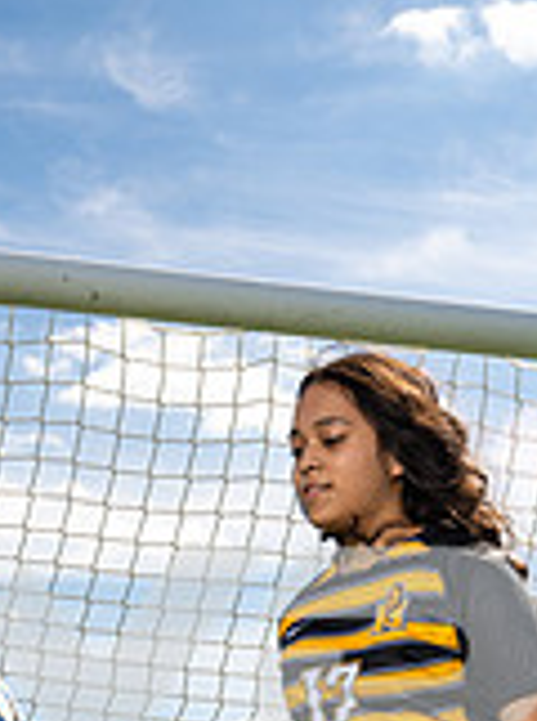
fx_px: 2014
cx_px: 215
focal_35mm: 97
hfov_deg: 15.2
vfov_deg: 18.5
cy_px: 1003
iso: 100
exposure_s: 1/250
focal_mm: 36
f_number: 8
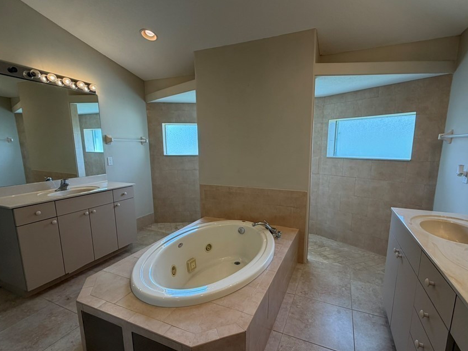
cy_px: 185
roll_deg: -0.2
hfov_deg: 91.0
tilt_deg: -10.7
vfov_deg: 74.7
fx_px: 230
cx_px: 243
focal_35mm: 17
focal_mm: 2.22
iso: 100
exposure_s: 1/120
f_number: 2.2
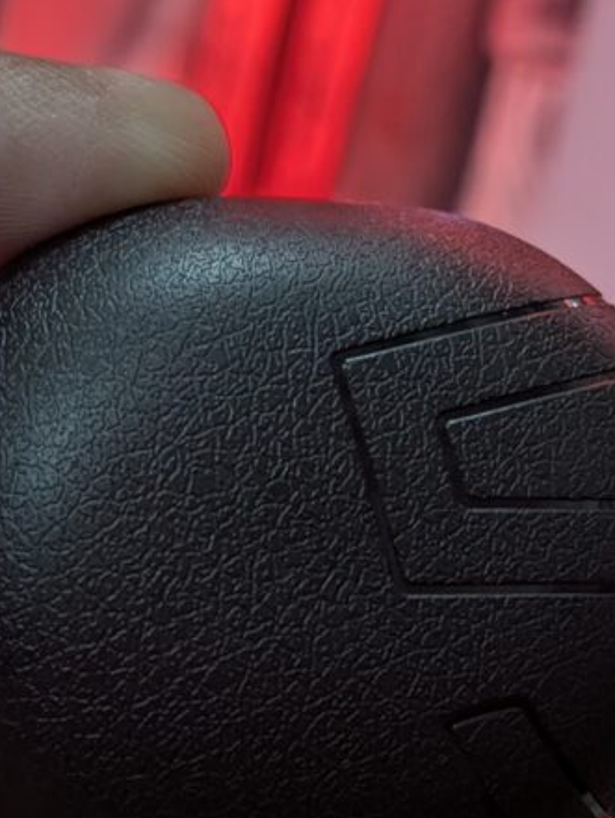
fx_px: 2695
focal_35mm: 114
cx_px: 367
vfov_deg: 17.1
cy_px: 638
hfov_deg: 13.0
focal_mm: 6.9
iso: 127
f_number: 1.68
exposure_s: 1/168
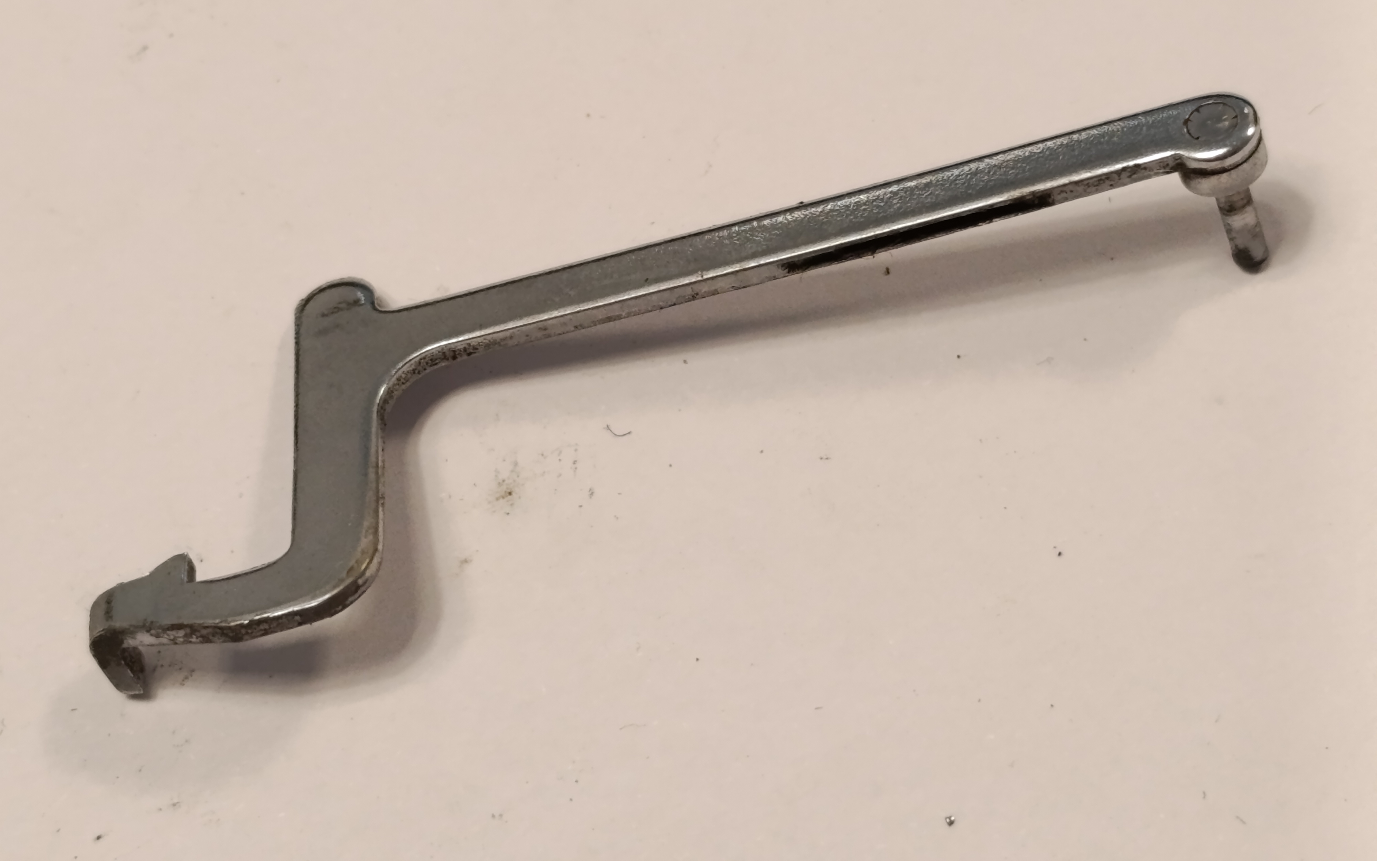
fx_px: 3678
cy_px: 468
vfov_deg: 13.3
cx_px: 687
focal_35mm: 98
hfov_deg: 21.2
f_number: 1.6
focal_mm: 6.14
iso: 640
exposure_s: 1/100
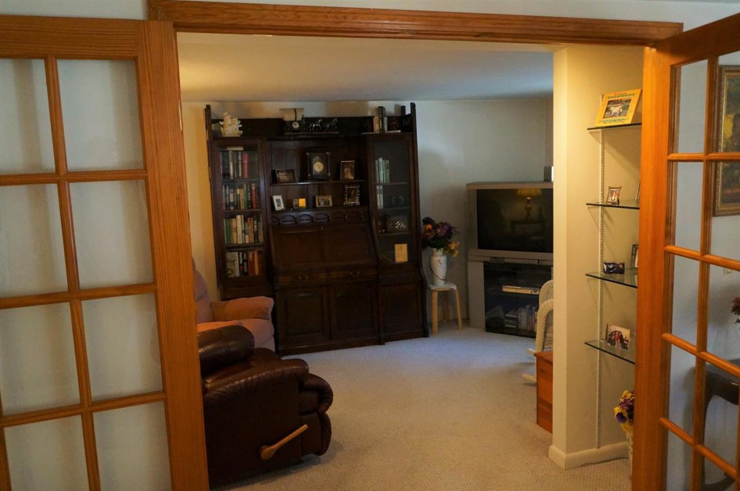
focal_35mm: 30
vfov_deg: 43.5
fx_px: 616
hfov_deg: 62.0
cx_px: 370
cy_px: 246
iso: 3200
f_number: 3.2
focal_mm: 20
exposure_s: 1/160
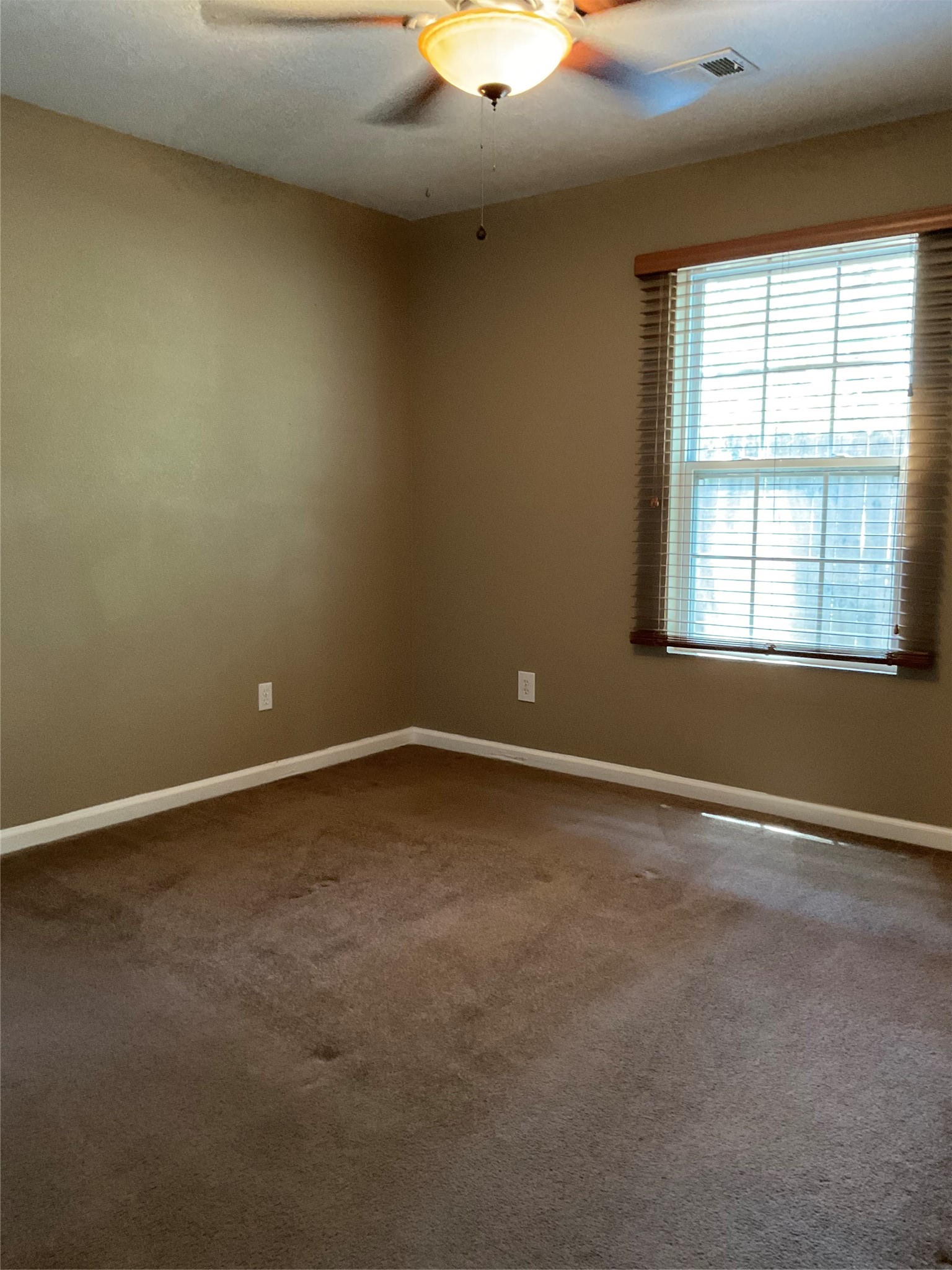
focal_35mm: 29
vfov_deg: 61.7
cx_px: 476
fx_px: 1063
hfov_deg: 48.2
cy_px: 635
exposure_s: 1/30
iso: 400
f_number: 1.8
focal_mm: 3
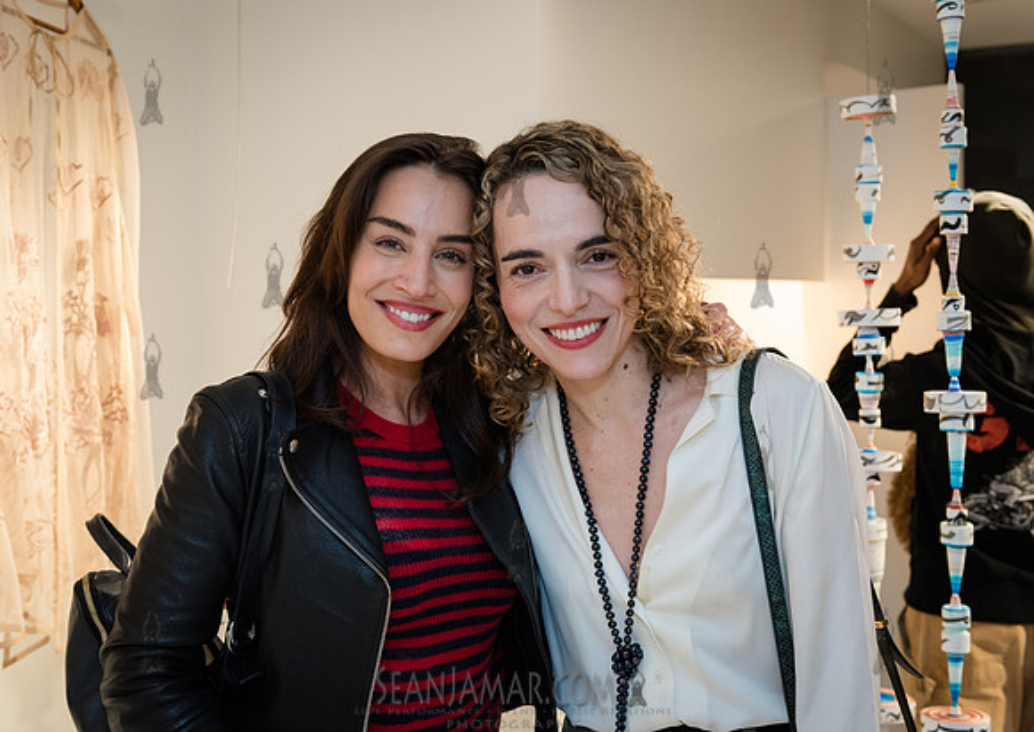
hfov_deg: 41.6
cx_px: 486
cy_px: 347
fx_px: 1362
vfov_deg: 30.1
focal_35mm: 47
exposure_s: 1/200
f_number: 4
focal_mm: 42
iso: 1600
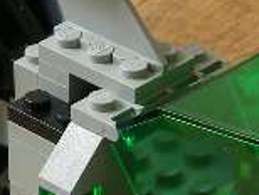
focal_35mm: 239
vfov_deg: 6.2
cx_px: 92
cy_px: 193
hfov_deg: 8.3
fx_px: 1791
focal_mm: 7.5
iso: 64
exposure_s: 1/73.5
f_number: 3
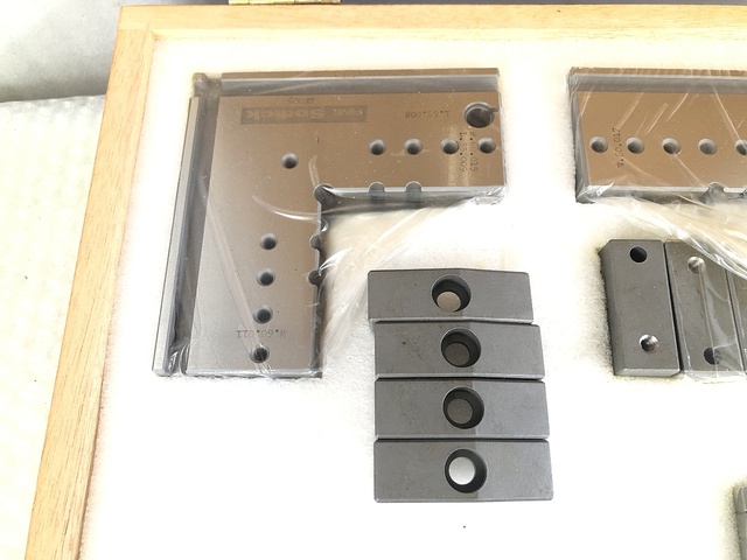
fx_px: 604
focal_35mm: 28
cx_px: 374
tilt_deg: -69.9
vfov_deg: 49.7
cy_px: 280
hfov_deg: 63.4
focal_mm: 3.99
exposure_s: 1/15
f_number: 1.8
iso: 40
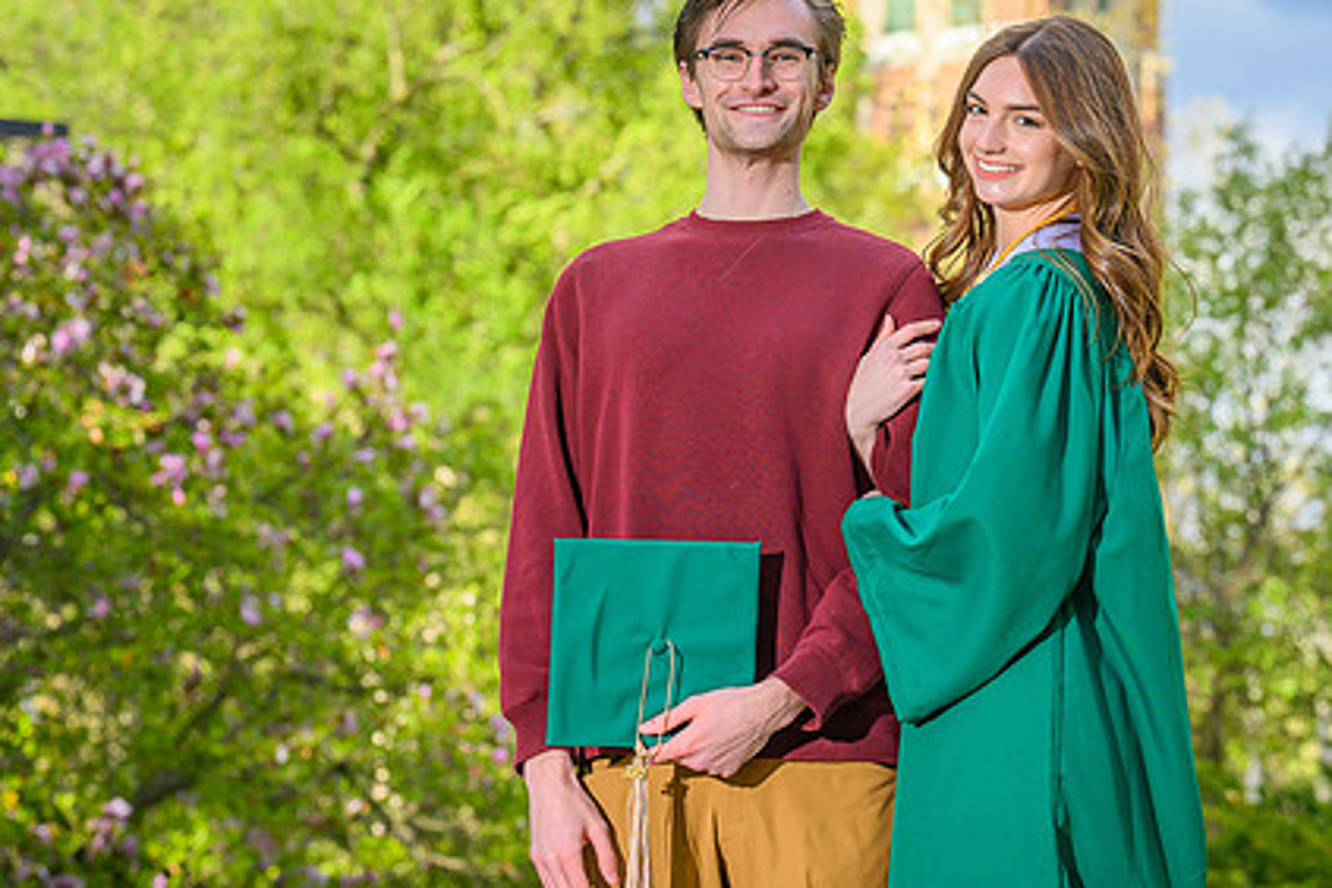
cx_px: 795
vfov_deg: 9.1
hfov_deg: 13.7
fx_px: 5550
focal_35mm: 150
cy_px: 310
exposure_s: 1/400
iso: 100
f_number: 5
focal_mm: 96
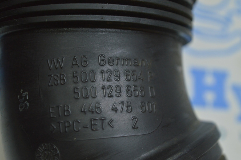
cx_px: 120
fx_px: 552
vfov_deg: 16.5
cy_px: 80
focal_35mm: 82
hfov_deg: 24.6
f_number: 5.6
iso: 400
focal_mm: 55
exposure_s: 1/40
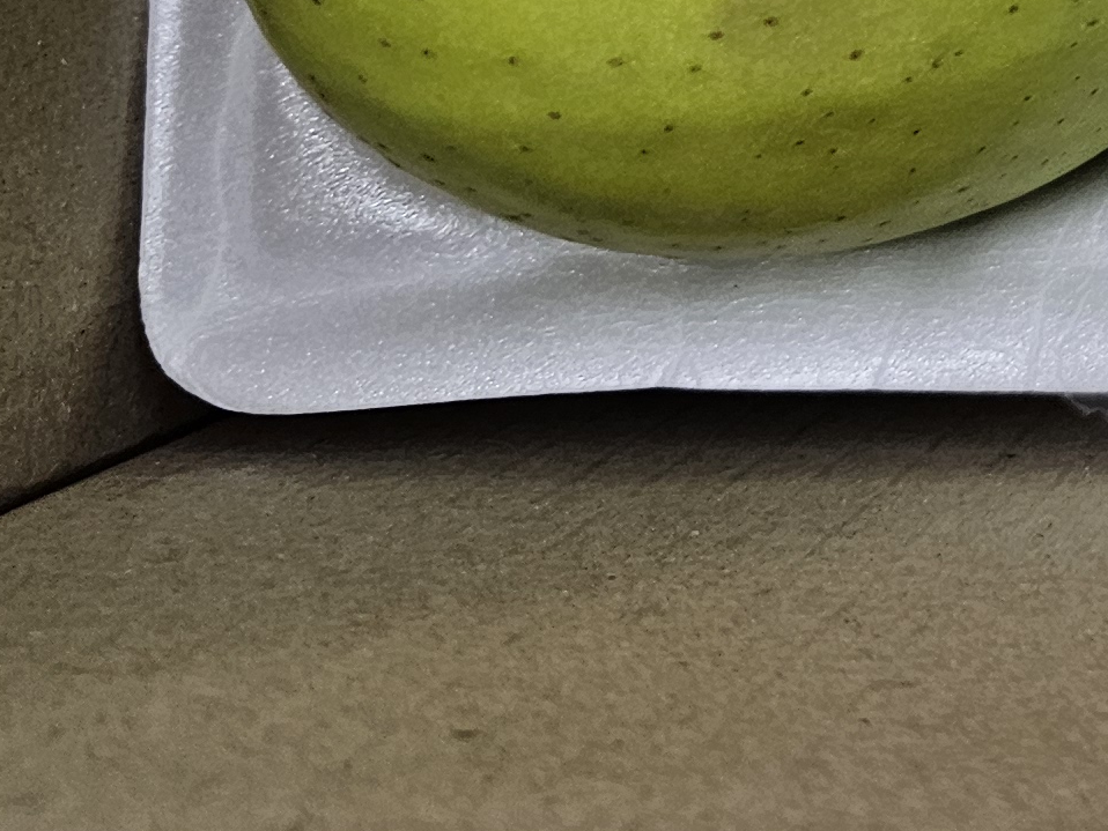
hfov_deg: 17.0
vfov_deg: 13.3
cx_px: 1968
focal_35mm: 96
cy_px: -840
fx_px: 3074
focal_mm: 6.3
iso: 125
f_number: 1.7
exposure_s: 1/120
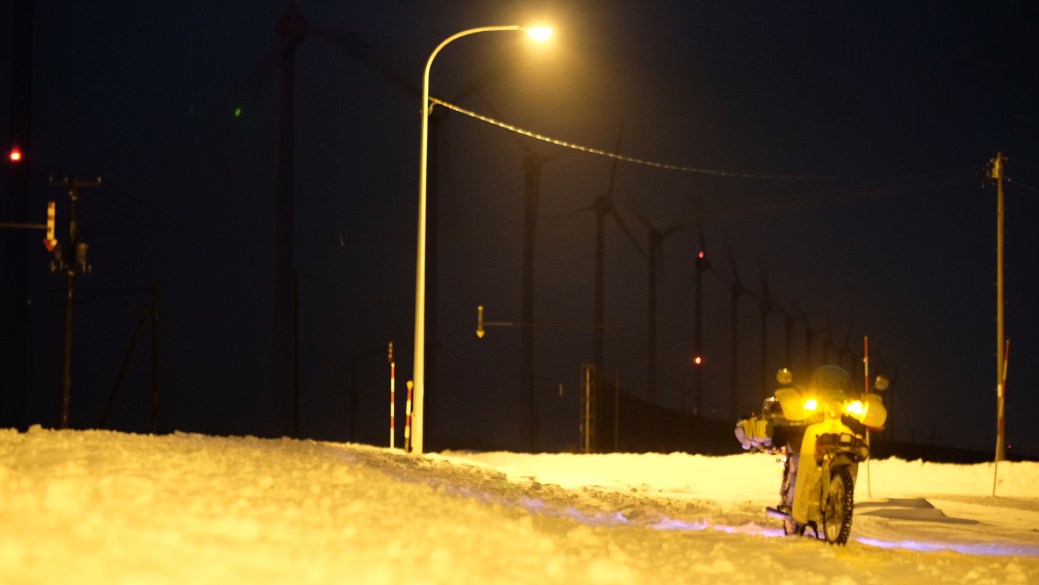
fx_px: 2452
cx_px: 523
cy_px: 264
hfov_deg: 23.9
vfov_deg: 13.6
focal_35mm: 89
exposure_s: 1/6.5
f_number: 2
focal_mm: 56
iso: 1600
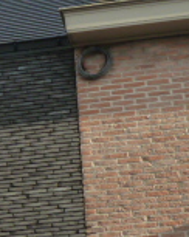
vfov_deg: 9.1
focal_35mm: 213
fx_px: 1492
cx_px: -136
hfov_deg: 7.1
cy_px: 57
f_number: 3.8
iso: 200
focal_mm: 8.5
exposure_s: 1/320
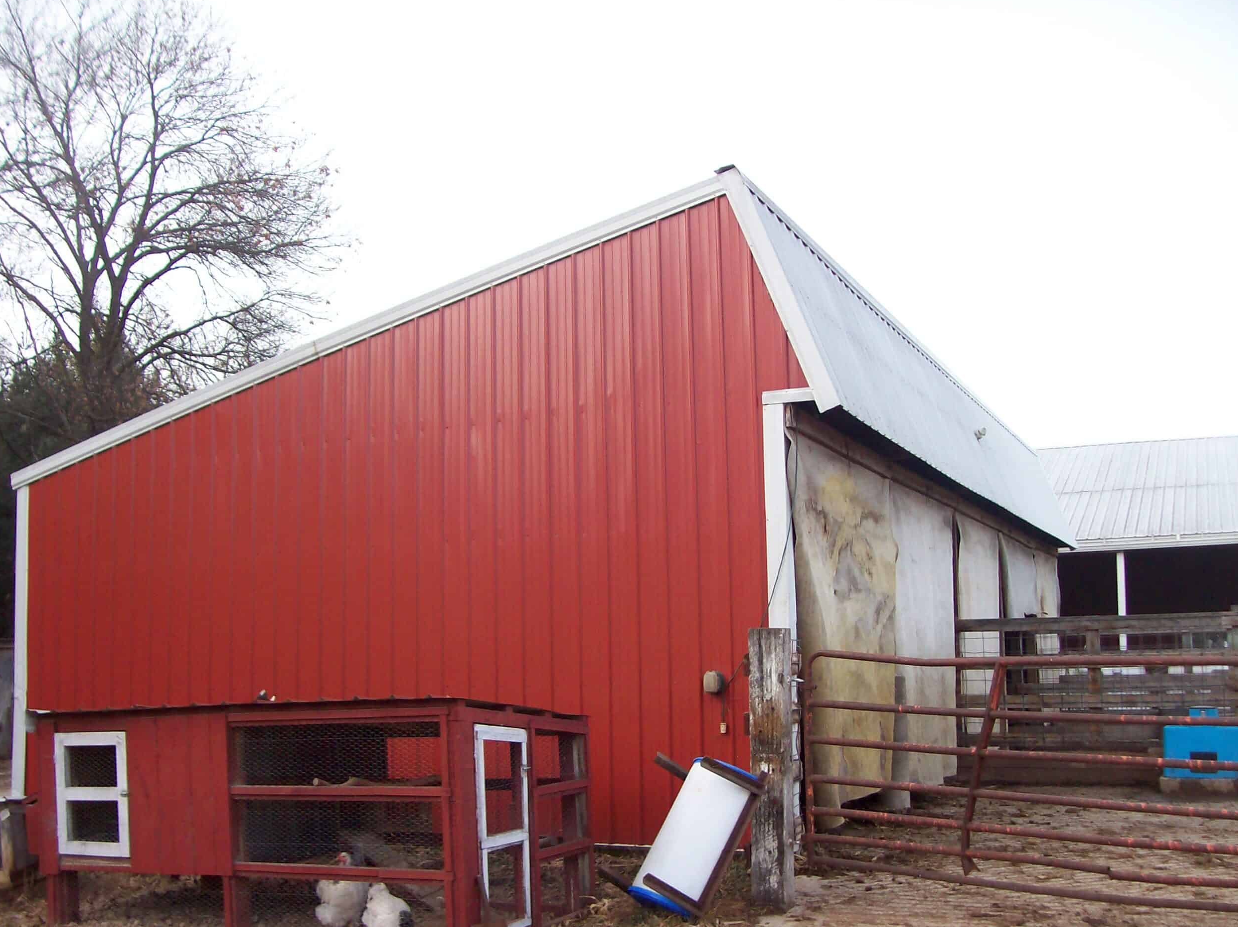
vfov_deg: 38.6
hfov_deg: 50.2
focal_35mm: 37
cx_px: 615
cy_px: 454
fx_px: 1323
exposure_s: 1/238
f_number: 2.7
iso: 80
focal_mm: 6
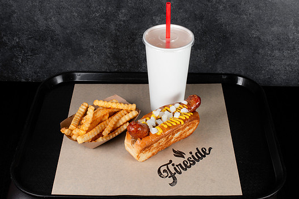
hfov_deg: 35.6
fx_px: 465
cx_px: 151
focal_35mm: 56
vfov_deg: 24.2
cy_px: 96
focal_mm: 50
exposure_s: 1/125
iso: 250
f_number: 16
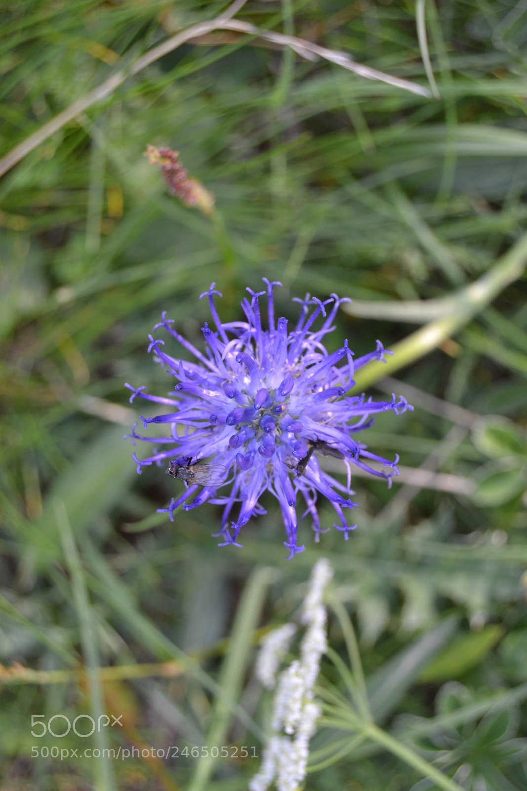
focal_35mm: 78
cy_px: 396
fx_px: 1712
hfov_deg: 17.5
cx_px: 264
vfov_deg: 26.0
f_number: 5.6
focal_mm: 52
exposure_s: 1/60
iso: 500
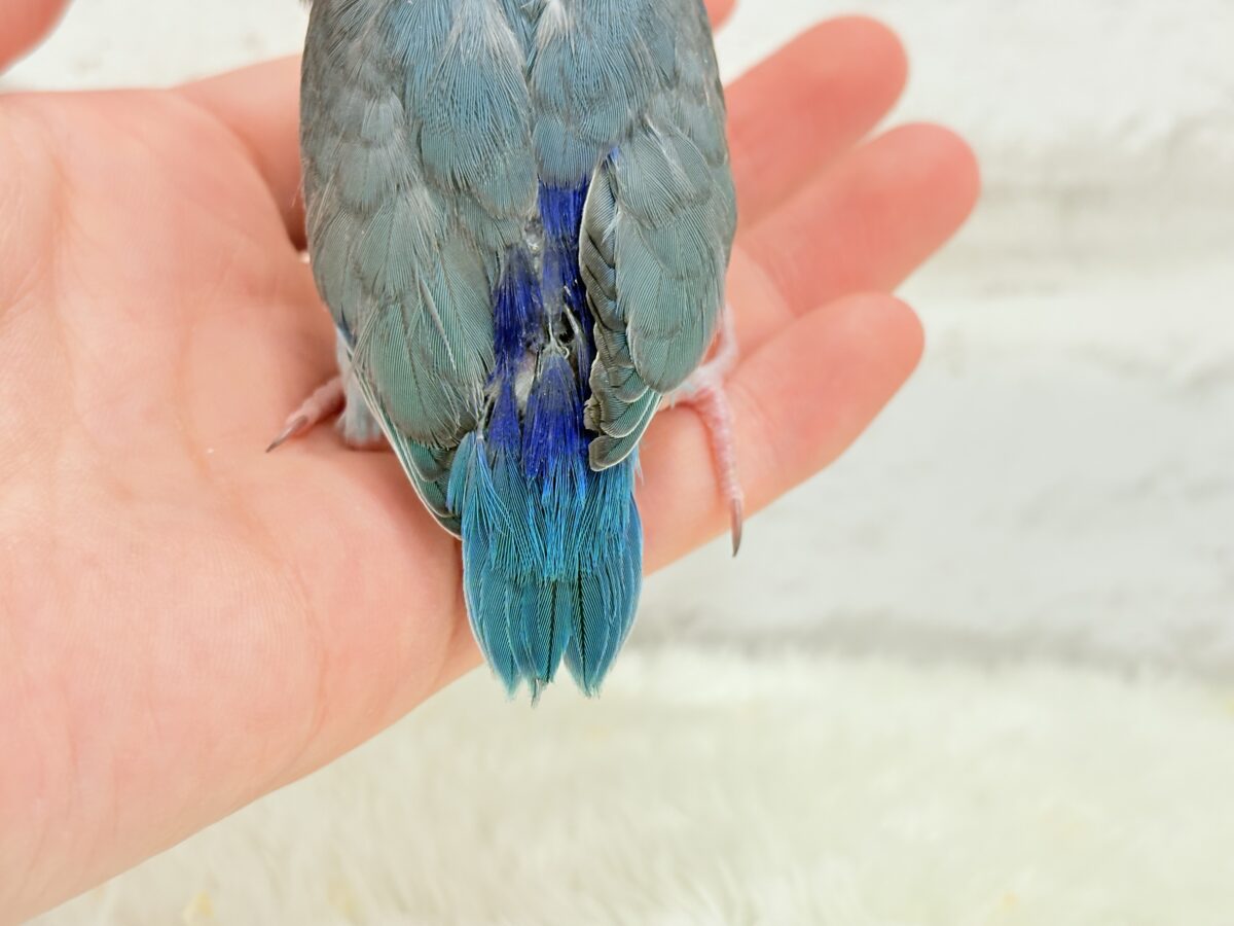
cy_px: 463
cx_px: 617
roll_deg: -2.2
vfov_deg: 28.0
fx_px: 1854
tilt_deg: -15.7
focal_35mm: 52
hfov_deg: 36.8
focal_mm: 5.96
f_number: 1.6
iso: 125
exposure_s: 1/100
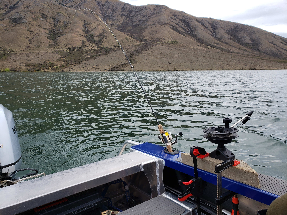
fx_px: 216
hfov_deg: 67.3
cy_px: 108
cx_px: 144
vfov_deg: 53.1
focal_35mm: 26
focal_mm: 4.3
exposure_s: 1/624
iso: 50
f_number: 2.4
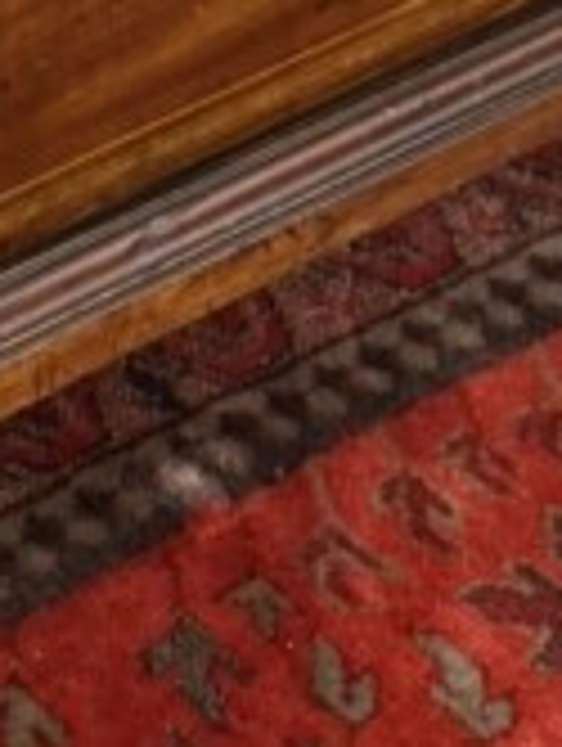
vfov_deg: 9.9
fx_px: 3735
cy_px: -1080
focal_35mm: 173
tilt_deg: -16.4
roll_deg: -2.8
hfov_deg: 8.4
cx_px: -256
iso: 160
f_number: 1.78
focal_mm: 6.76
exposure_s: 1/50
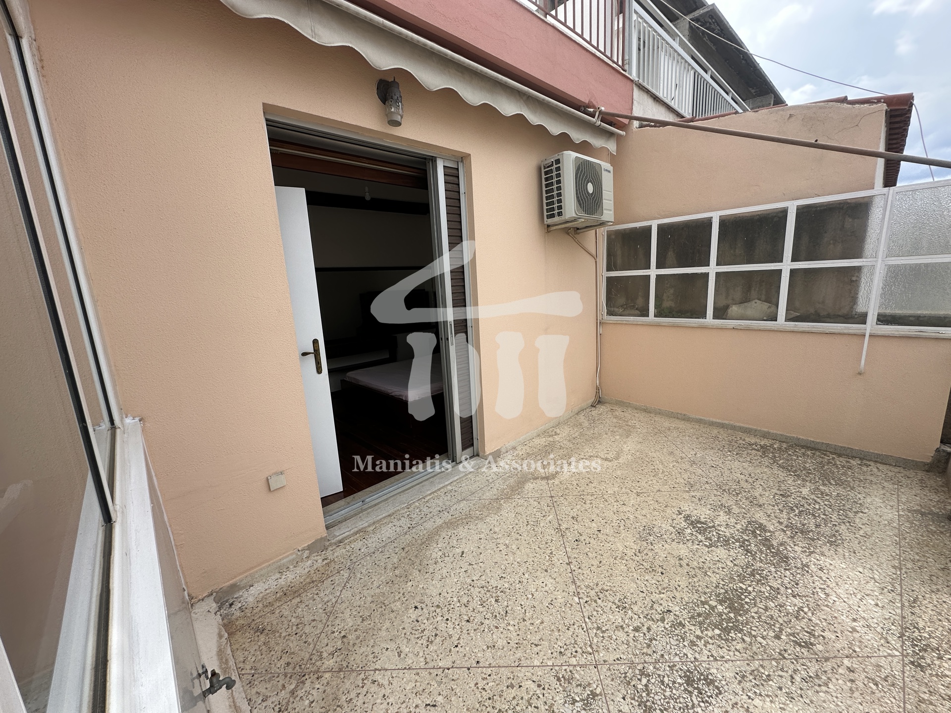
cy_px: 356
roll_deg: +1.9
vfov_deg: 85.7
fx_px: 385
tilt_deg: -7.4
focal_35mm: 14
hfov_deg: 102.1
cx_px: 476
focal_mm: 2.22
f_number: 2.2
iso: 40
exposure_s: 1/1490
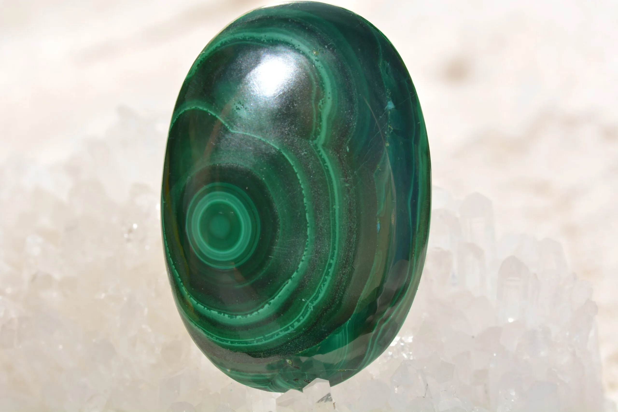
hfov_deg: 13.0
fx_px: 2704
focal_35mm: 158
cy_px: 206
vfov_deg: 8.7
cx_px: 309
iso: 100
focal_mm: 105
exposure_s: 1/200
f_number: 11
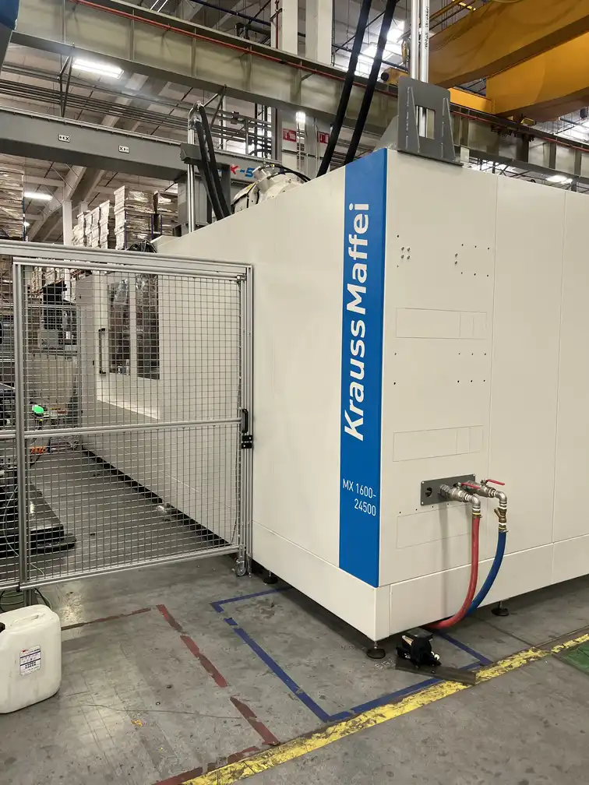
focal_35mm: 26
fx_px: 590
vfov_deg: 67.3
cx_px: 294
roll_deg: -0.6
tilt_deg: -3.1
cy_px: 392
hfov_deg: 53.1
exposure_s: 1/121
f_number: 1.5
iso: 80
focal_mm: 5.7
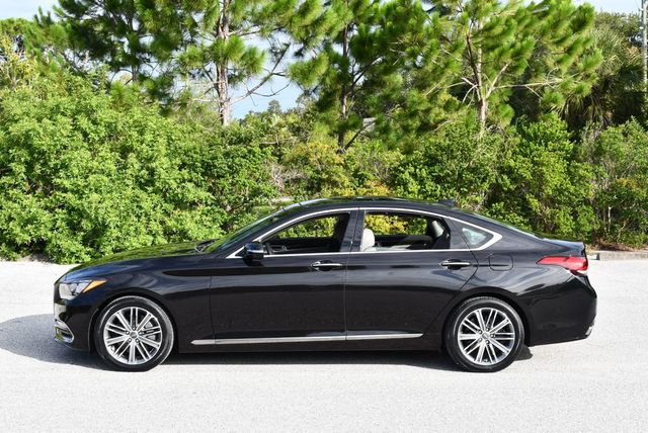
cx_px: 324
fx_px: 937
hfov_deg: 38.2
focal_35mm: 52
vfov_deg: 26.0
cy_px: 216
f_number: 8
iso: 200
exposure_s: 1/250
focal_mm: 26
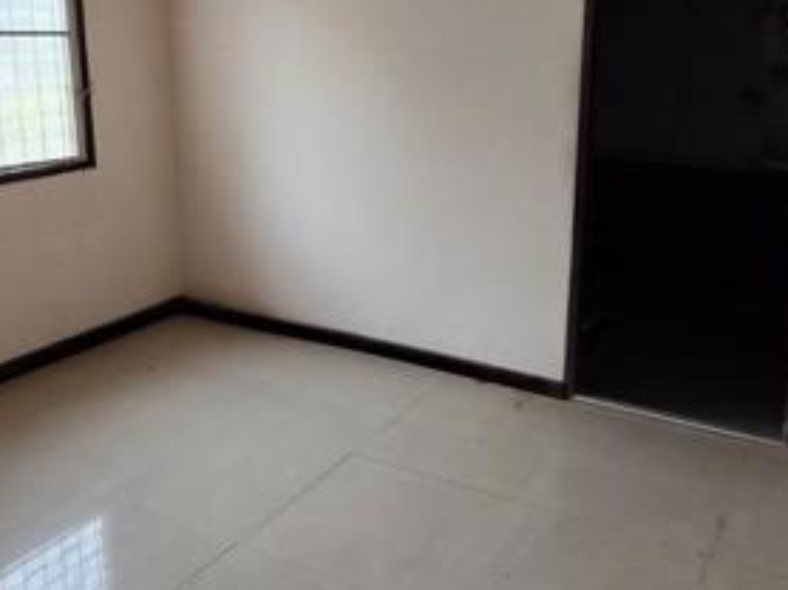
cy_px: 220
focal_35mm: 38
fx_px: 864
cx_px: 425
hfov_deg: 49.0
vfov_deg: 37.4
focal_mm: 1.67
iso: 88
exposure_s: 1/50
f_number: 2.2
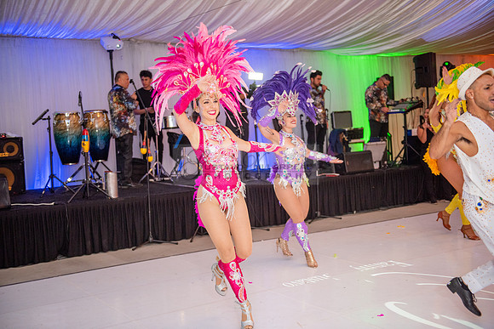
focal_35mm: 45
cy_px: 164
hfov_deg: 43.6
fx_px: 618
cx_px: 247
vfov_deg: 29.9
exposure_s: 1/160
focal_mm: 45
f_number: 2.8
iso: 1000
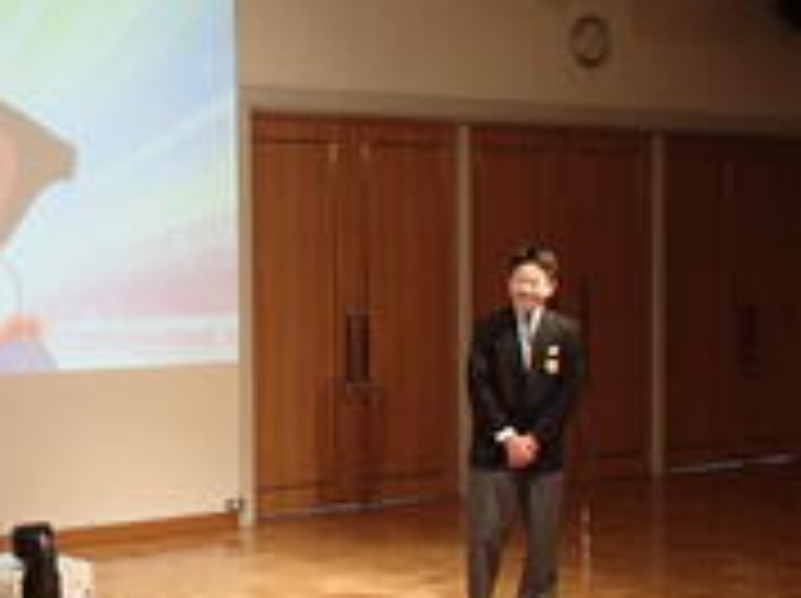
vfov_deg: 23.2
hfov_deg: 28.7
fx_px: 1456
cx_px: -14
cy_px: 333
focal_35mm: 63
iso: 250
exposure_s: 1/30
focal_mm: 5
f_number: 3.9
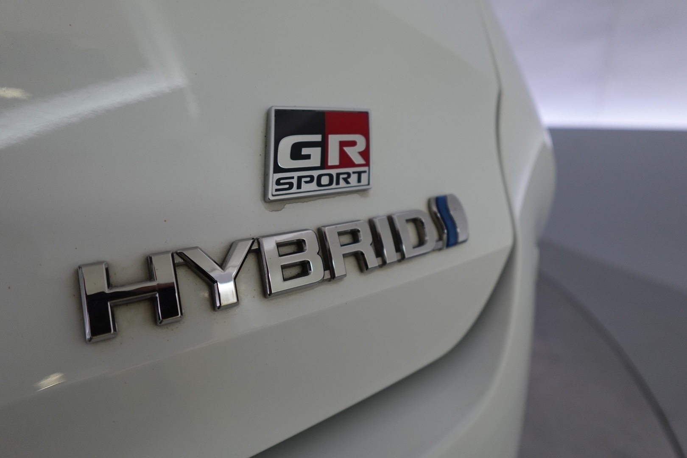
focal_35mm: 20
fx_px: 382
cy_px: 229
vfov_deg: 61.9
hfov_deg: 84.0
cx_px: 344
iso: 160
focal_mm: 7.6
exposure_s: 1/80
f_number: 2
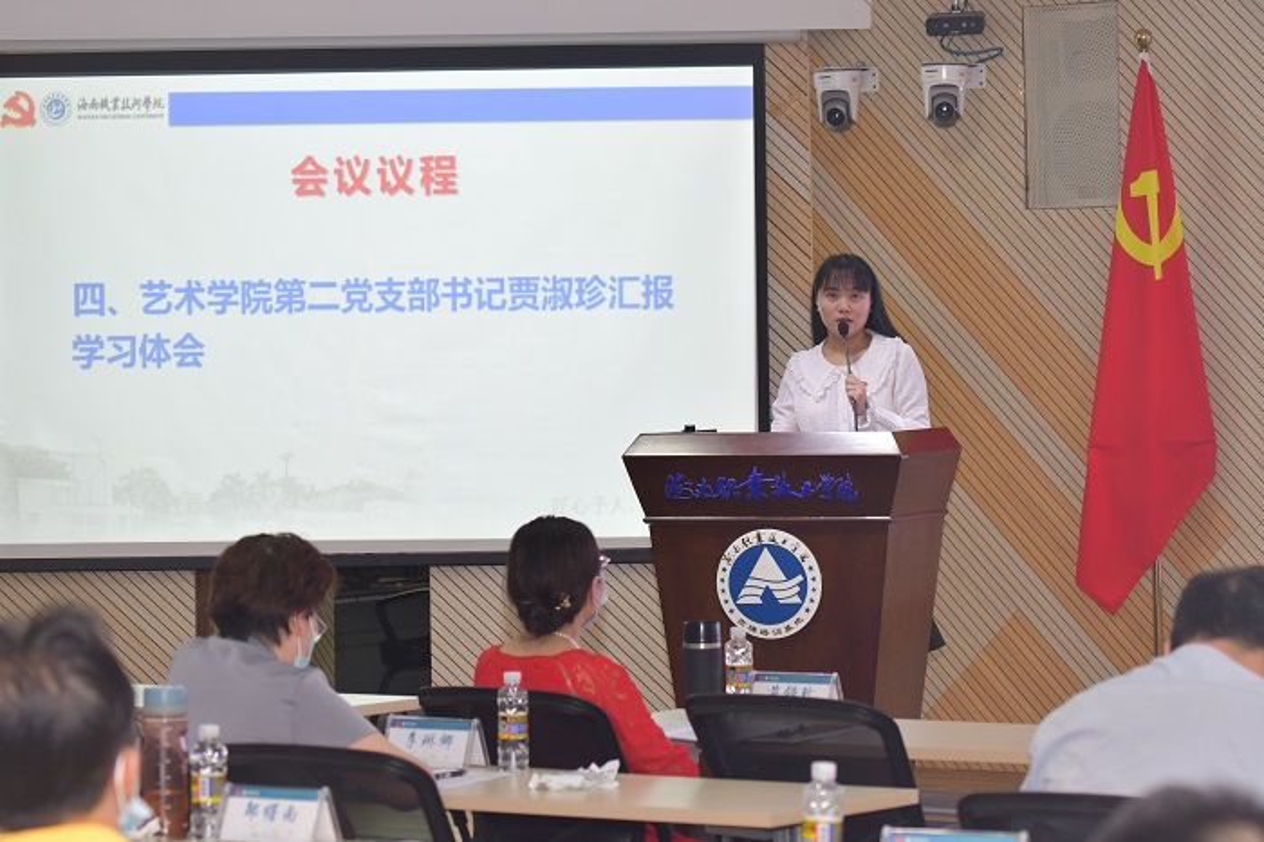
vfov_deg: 10.7
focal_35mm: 128
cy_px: 421
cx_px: 632
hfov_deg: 16.1
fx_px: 4474
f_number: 4.8
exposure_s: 1/160
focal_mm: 85
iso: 1000
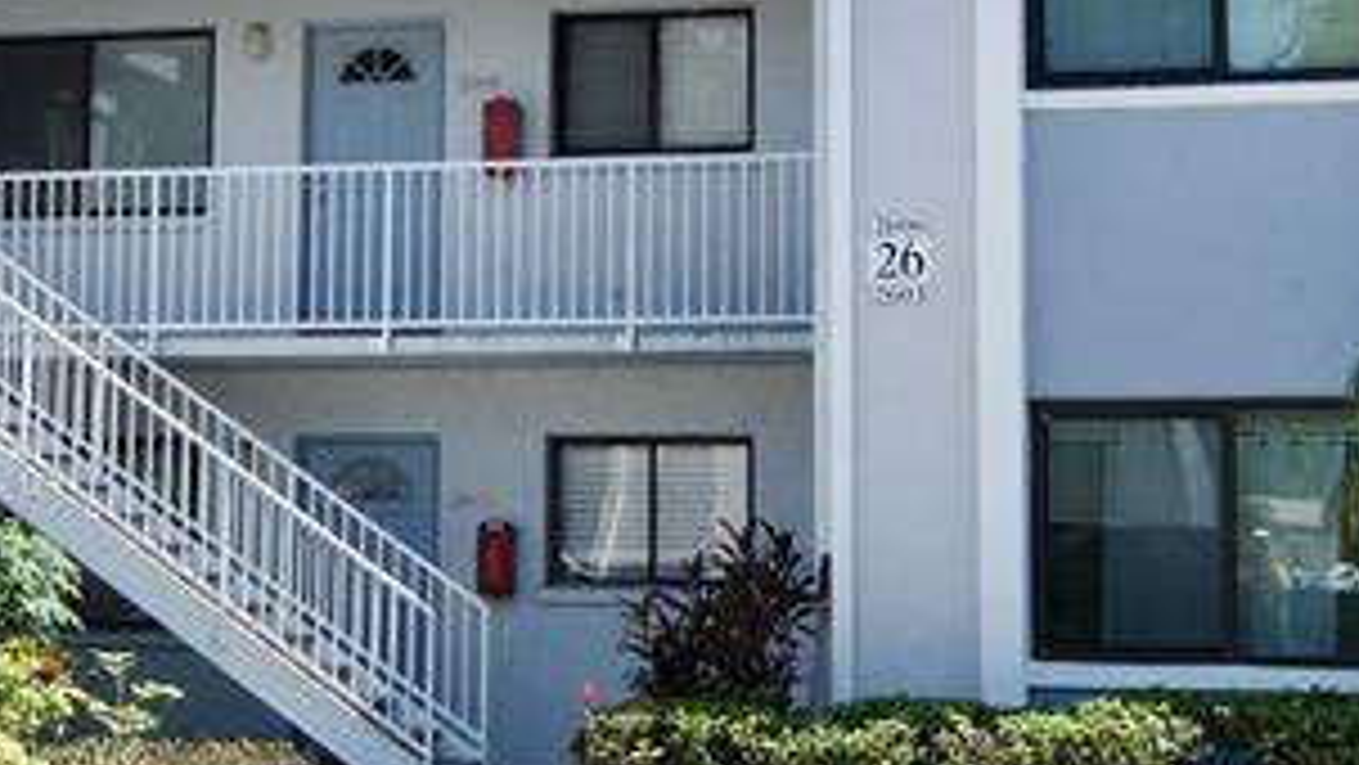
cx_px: 549
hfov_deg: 26.5
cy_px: 220
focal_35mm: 80
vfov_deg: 15.1
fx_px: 2875
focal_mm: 15
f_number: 8
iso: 100
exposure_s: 1/250
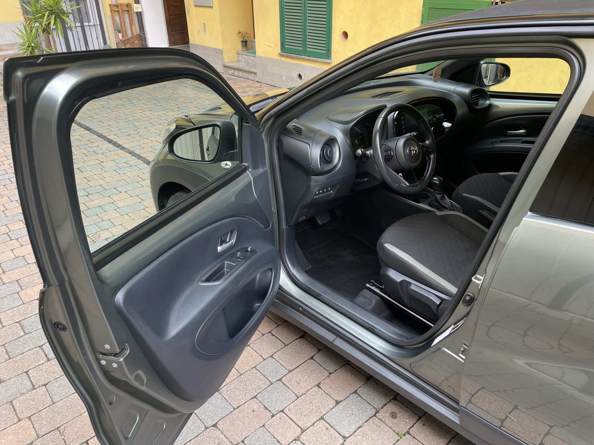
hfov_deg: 67.3
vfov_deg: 53.1
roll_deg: +1.8
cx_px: 297
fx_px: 446
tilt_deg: -28.8
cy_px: 222
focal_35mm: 26
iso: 40
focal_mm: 4.2
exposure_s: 1/121
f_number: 1.6
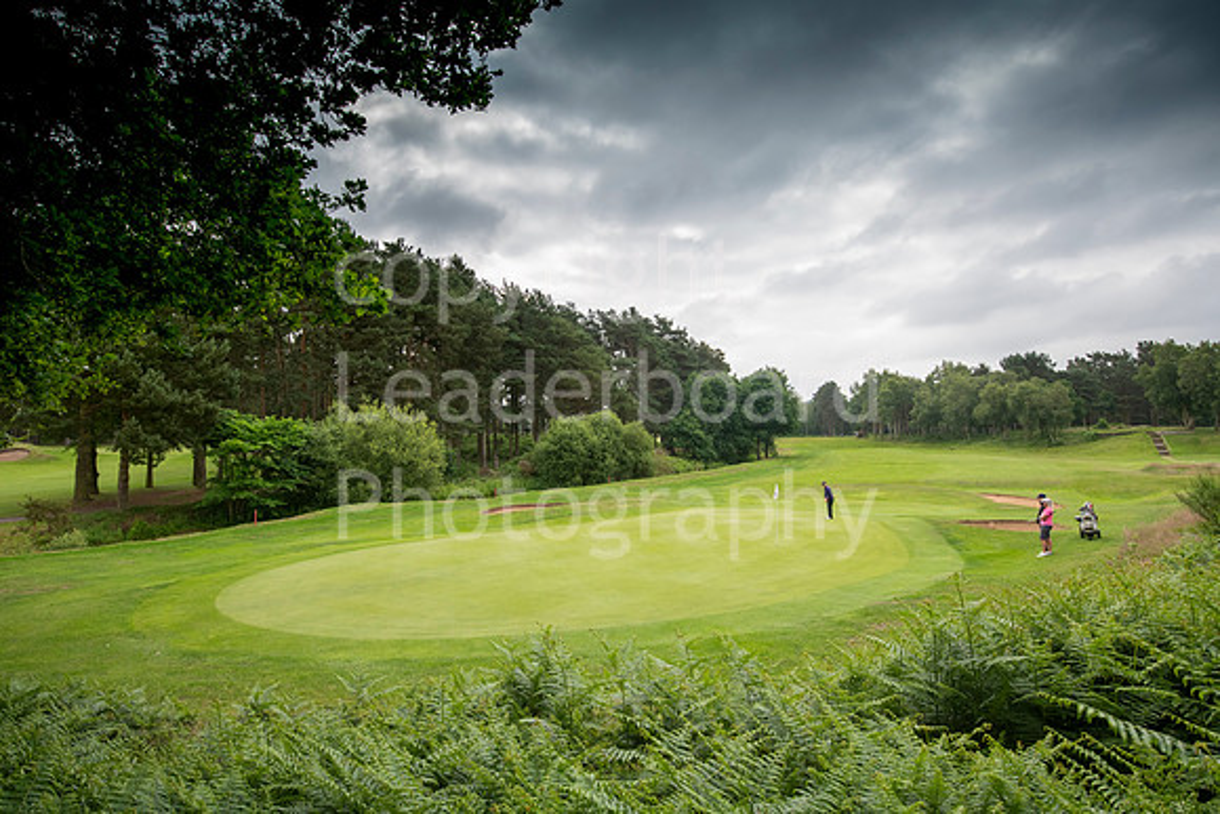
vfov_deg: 59.5
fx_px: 712
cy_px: 407
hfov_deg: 81.2
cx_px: 610
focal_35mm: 21
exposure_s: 1/320
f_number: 8
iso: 400
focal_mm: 21
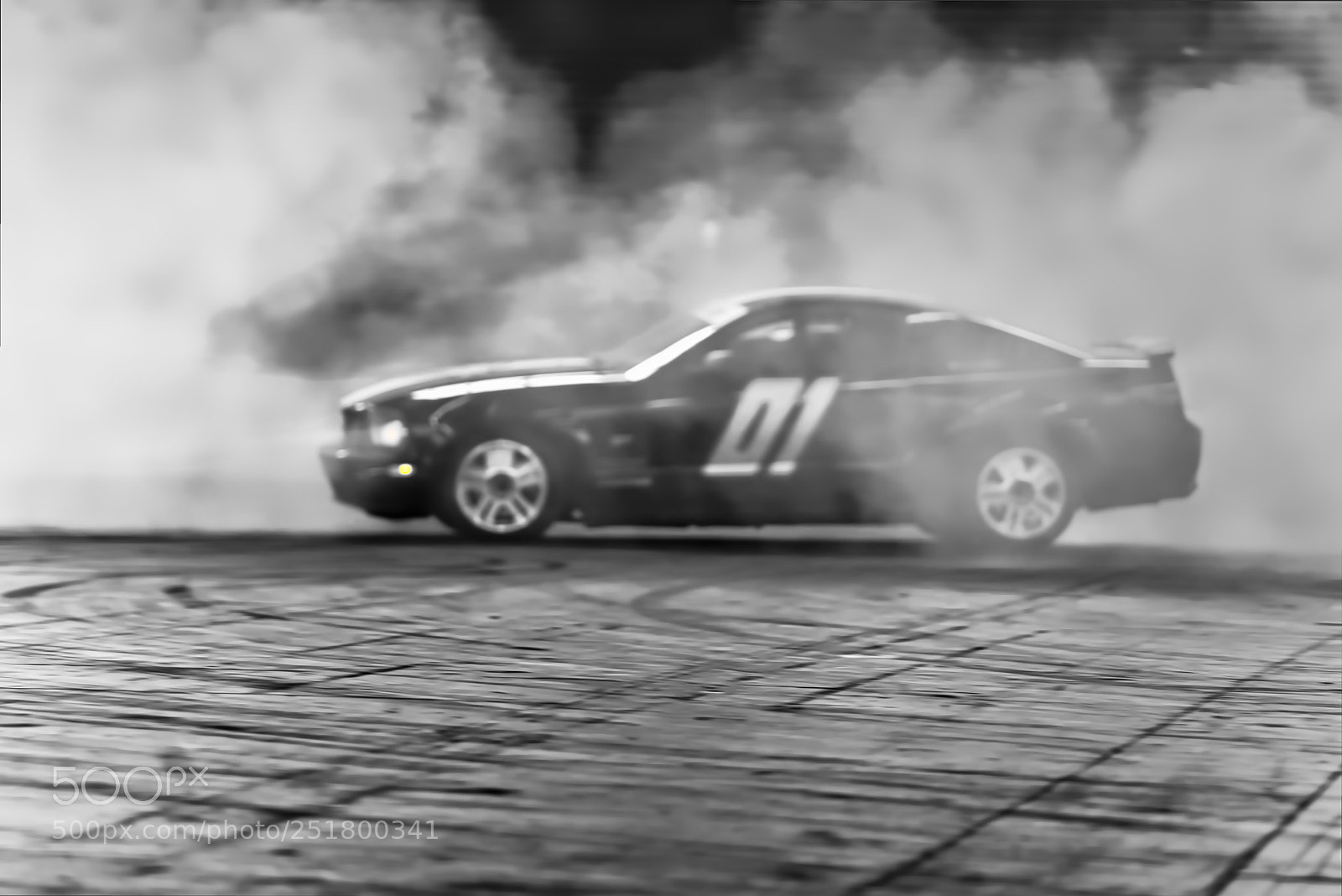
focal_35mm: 144
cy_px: 448
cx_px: 671
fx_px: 5370
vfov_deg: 9.5
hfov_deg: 14.2
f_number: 2.8
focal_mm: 144
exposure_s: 1/60
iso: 500
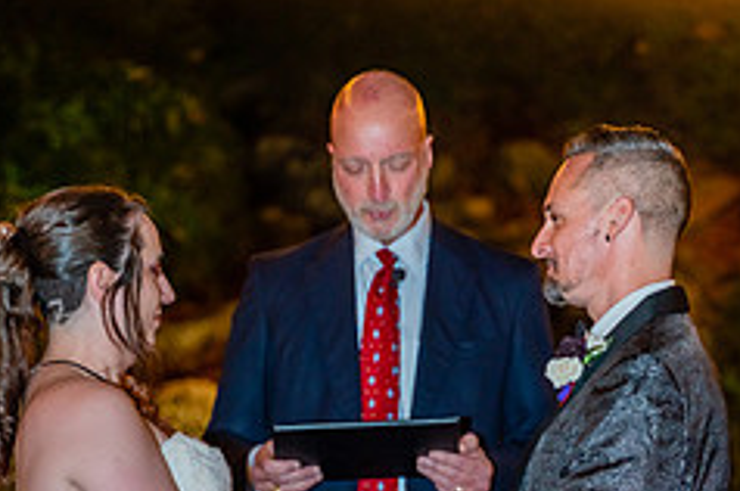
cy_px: 569
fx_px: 2915
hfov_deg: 14.5
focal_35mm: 142
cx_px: 373
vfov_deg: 9.5
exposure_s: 1/60
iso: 1000
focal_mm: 75
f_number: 2.8
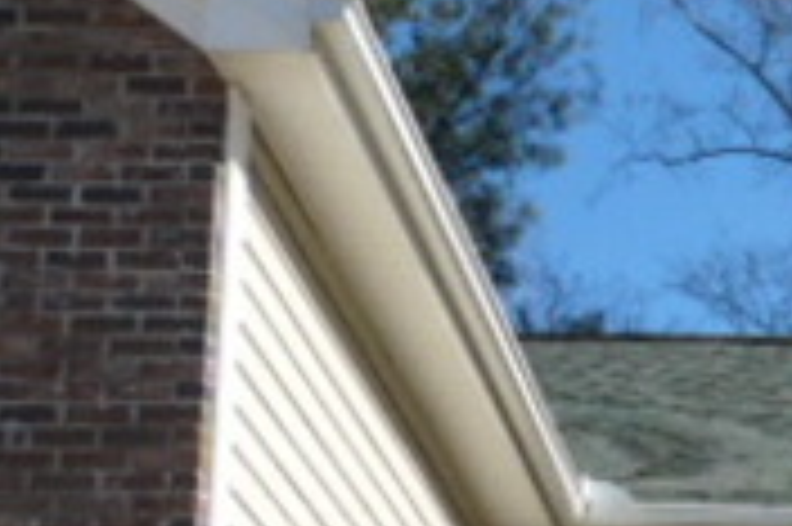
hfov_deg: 13.6
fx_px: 3033
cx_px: 1348
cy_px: 944
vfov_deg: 9.4
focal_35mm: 138
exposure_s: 1/1000
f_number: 2.8
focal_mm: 5.8
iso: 100
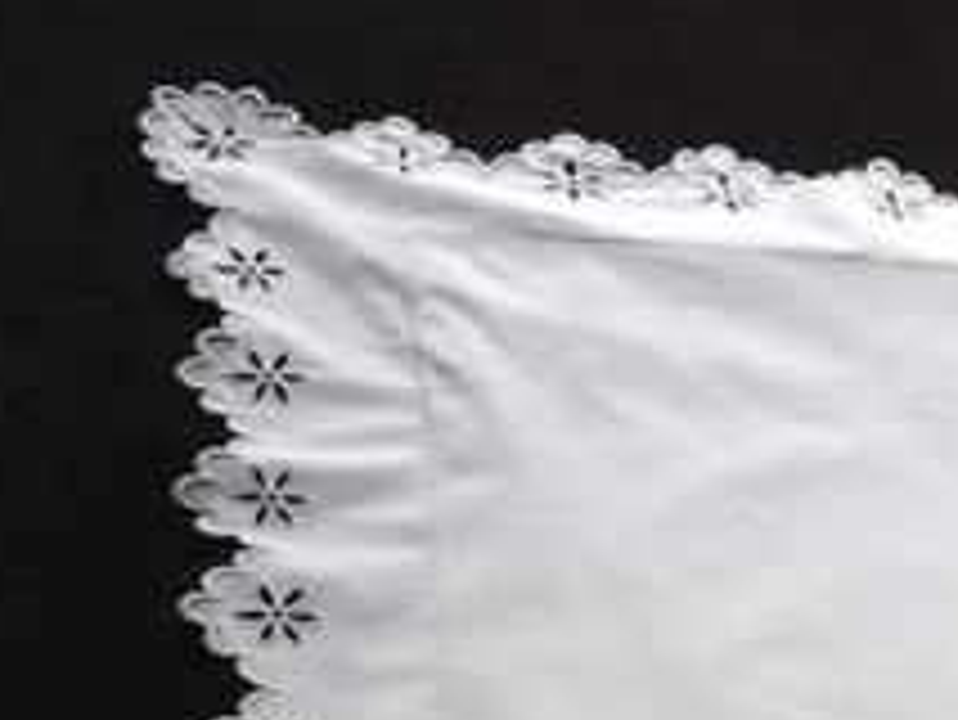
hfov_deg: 15.5
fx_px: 3184
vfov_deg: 12.1
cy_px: 1172
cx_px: 1507
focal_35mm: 115
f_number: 2.8
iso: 400
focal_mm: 5.8
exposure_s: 1/400
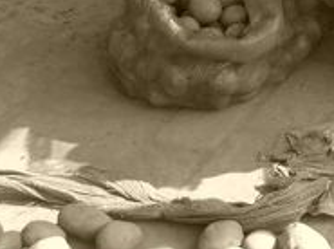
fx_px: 1002
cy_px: -173
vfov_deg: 13.1
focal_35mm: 104
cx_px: 366
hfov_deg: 18.2
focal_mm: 4.3
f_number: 3.3
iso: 80
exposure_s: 1/160
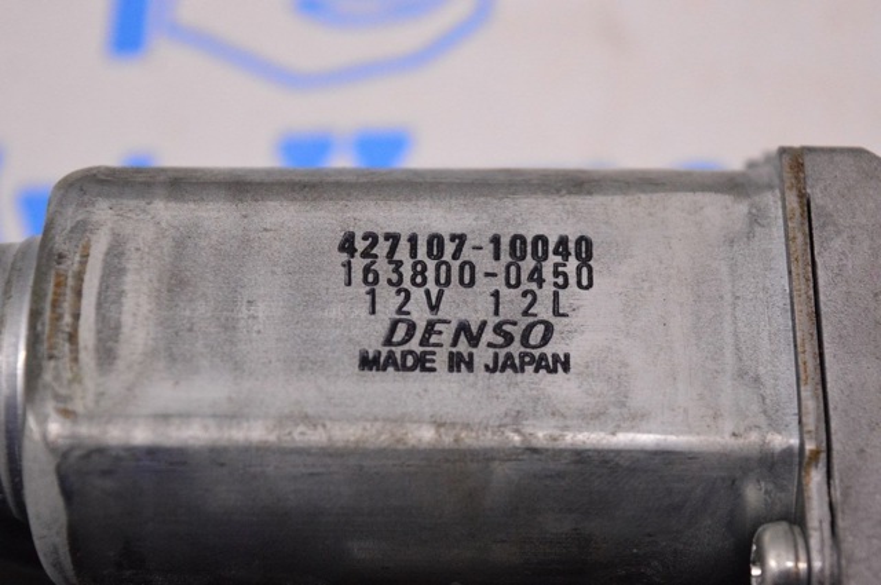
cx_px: 440
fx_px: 2016
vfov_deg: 16.5
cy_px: 292
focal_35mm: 82
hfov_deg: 24.6
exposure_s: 1/320
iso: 3200
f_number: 5.6
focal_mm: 55
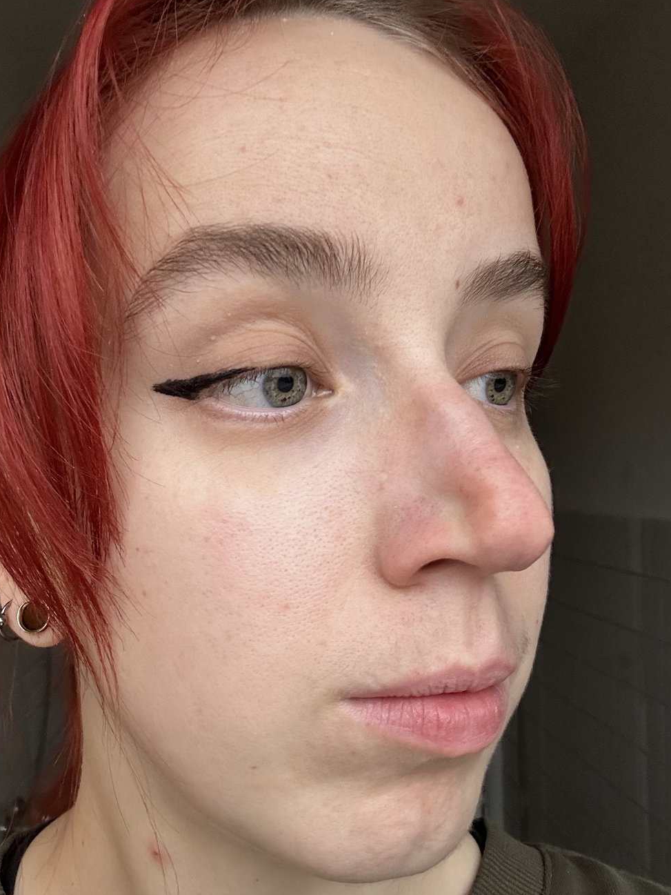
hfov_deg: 38.5
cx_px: 262
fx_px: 956
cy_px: 478
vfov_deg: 50.1
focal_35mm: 37
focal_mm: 2.7
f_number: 1.9
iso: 125
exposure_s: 1/60
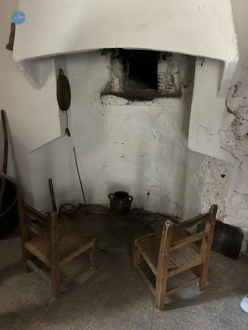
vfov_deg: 67.3
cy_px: 165
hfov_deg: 53.1
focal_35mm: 26
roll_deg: -0.6
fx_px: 248
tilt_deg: -22.6
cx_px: 124
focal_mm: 5.7
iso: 640
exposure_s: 1/33
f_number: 1.5
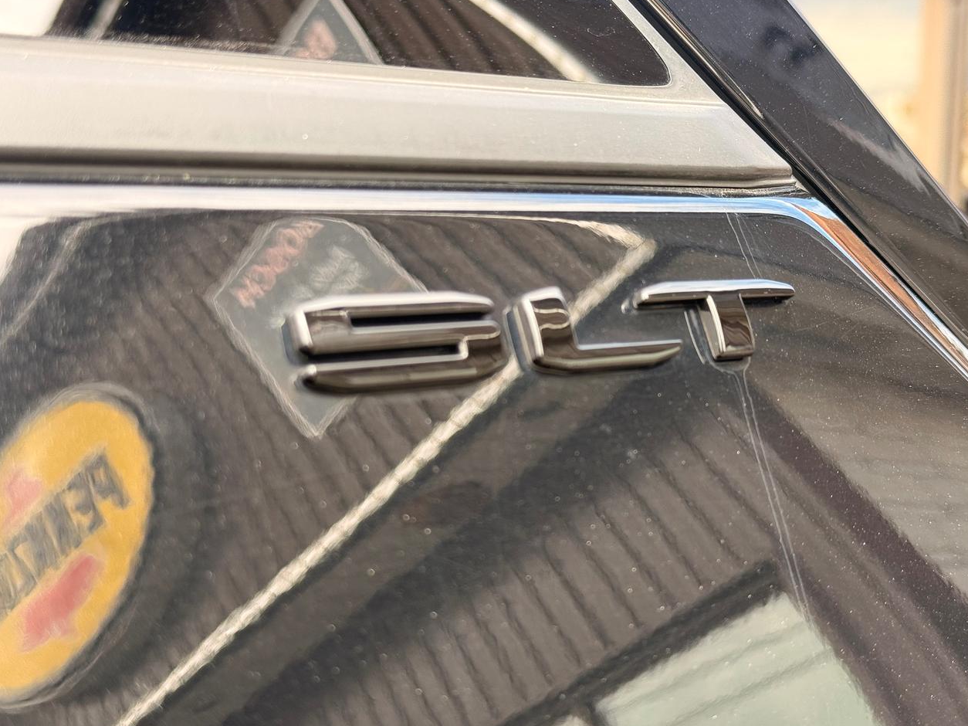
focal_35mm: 49
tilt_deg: -4.8
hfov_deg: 38.9
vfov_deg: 29.7
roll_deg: -1.3
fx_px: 1370
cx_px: 481
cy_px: 361
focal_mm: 6.76
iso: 64
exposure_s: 1/340
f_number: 1.78
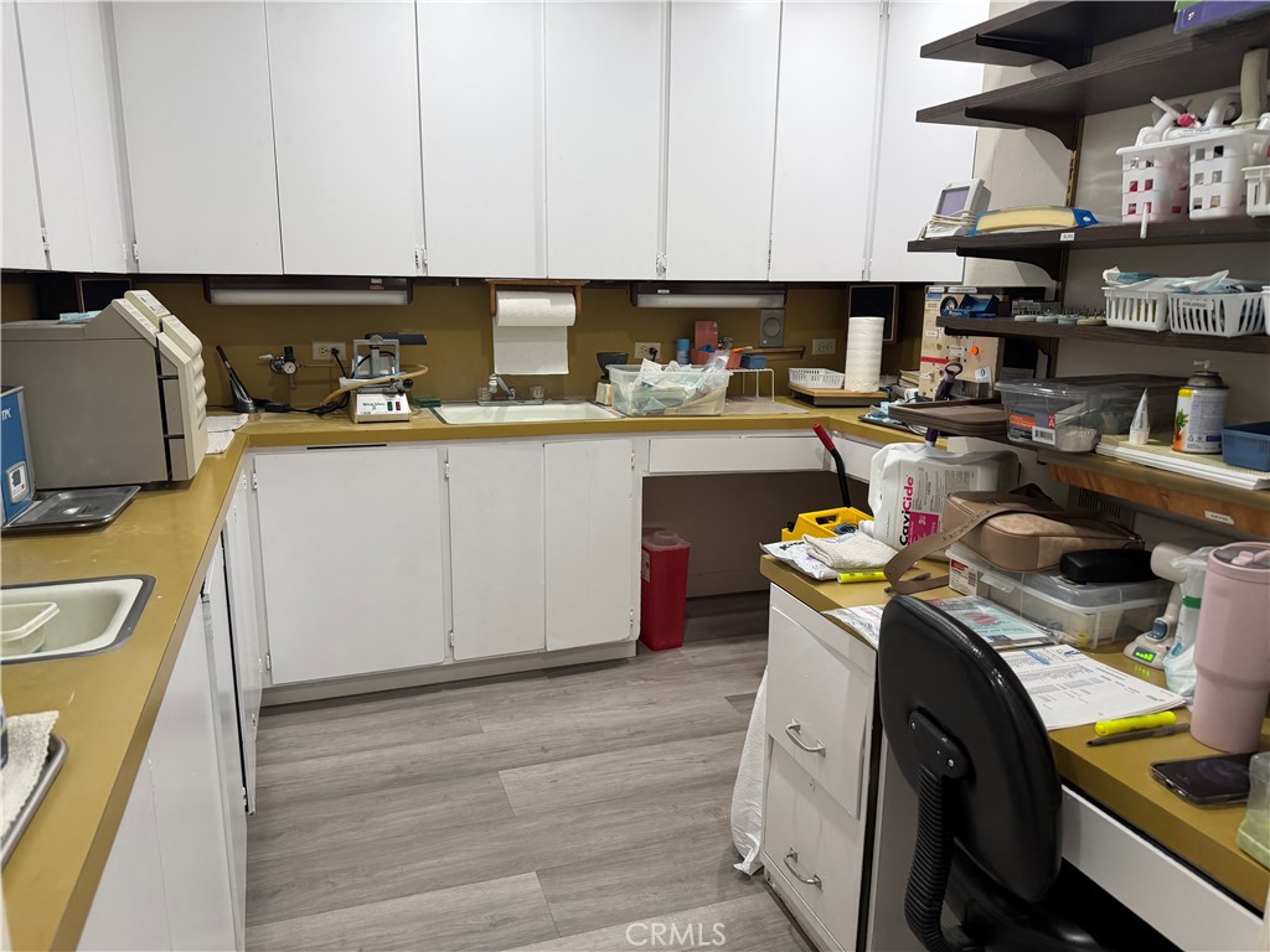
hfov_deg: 71.6
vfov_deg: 56.8
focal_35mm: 24
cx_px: 635
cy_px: 476
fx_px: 881
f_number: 1.78
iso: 200
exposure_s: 1/121
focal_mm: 6.76
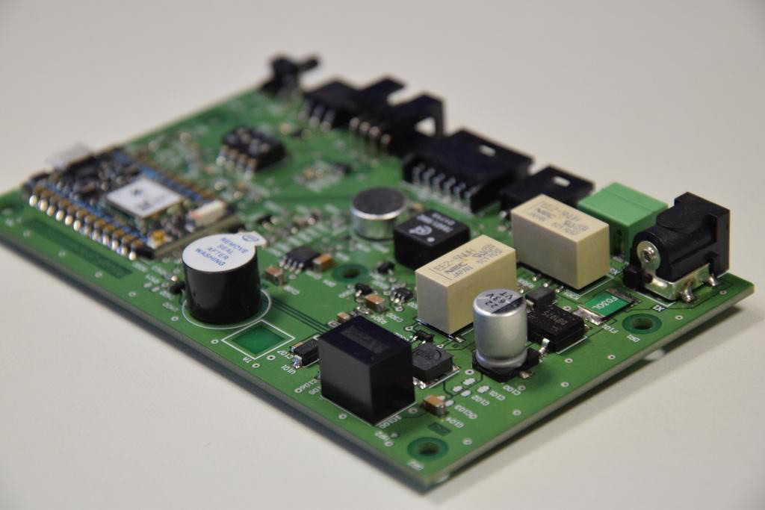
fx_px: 2933
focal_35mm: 138
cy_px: 255
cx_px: 382
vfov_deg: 9.9
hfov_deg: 14.9
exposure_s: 1/125
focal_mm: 92
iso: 1600
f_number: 7.1
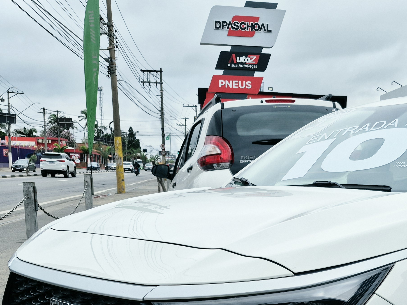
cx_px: 310
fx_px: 600
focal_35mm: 51
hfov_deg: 36.5
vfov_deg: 27.0
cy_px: 304
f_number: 1.8
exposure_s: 1/1384
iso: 25
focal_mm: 5.4
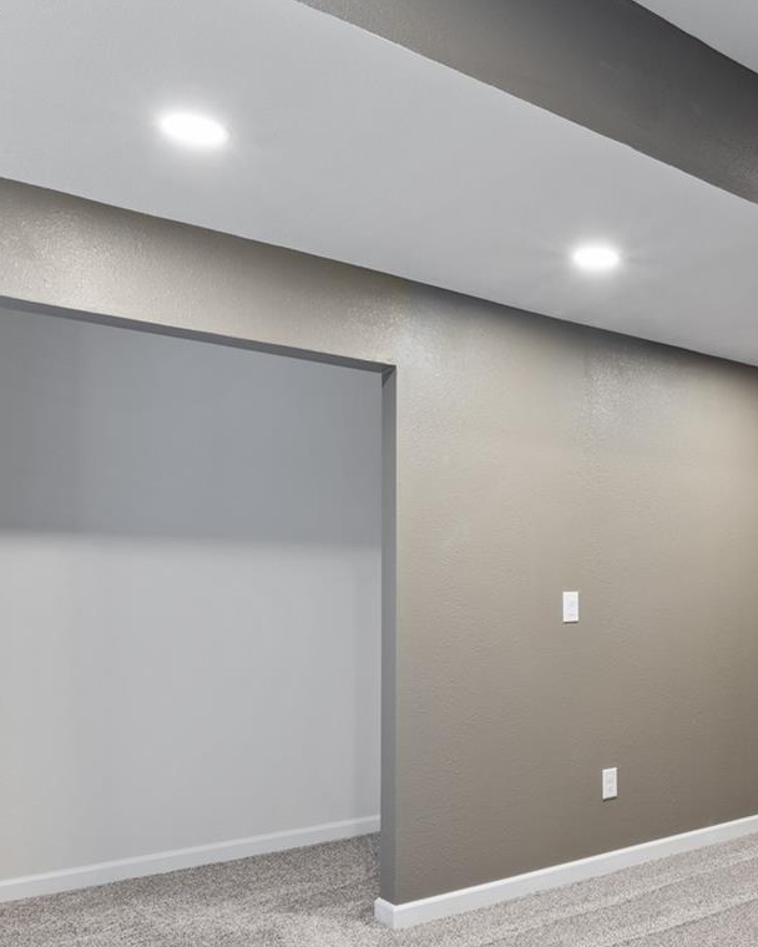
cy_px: 562
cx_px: 623
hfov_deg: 42.6
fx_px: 917
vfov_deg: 54.3
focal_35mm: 33
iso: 200
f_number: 9
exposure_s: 2
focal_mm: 10.9
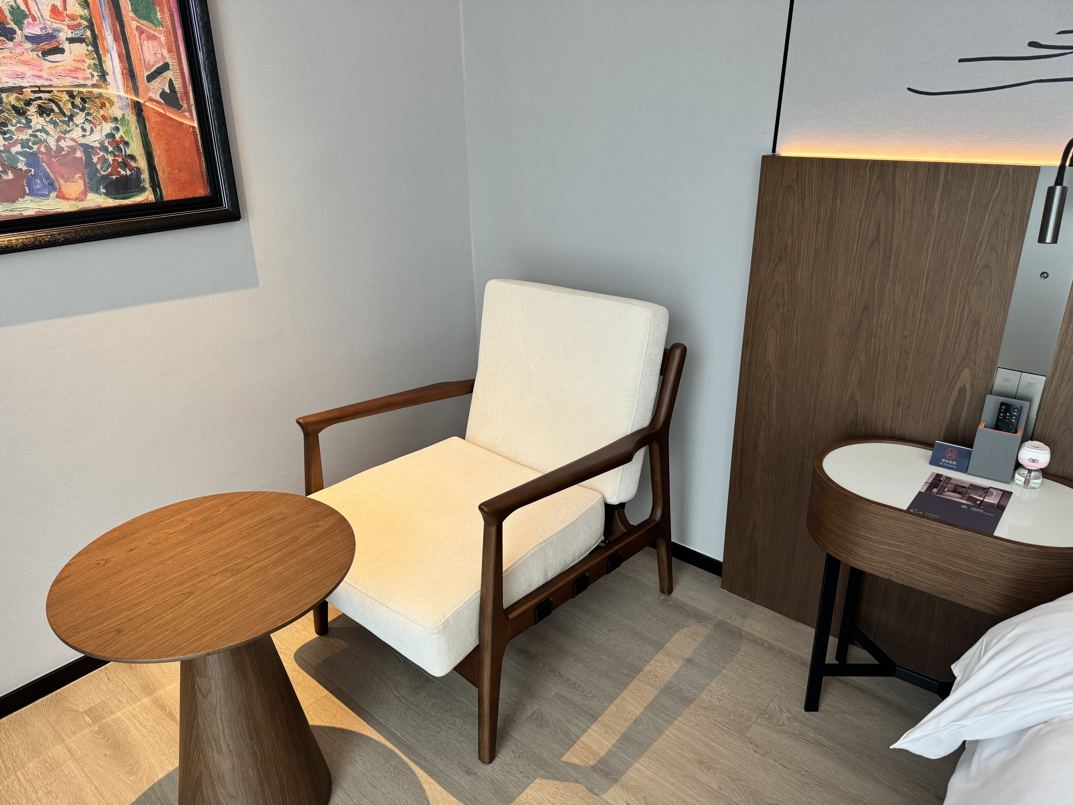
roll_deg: +1.1
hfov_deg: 71.6
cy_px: 402
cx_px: 536
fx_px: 744
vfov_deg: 56.8
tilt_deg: -22.6
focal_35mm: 24
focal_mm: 6.76
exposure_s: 1/121
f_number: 1.78
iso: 160
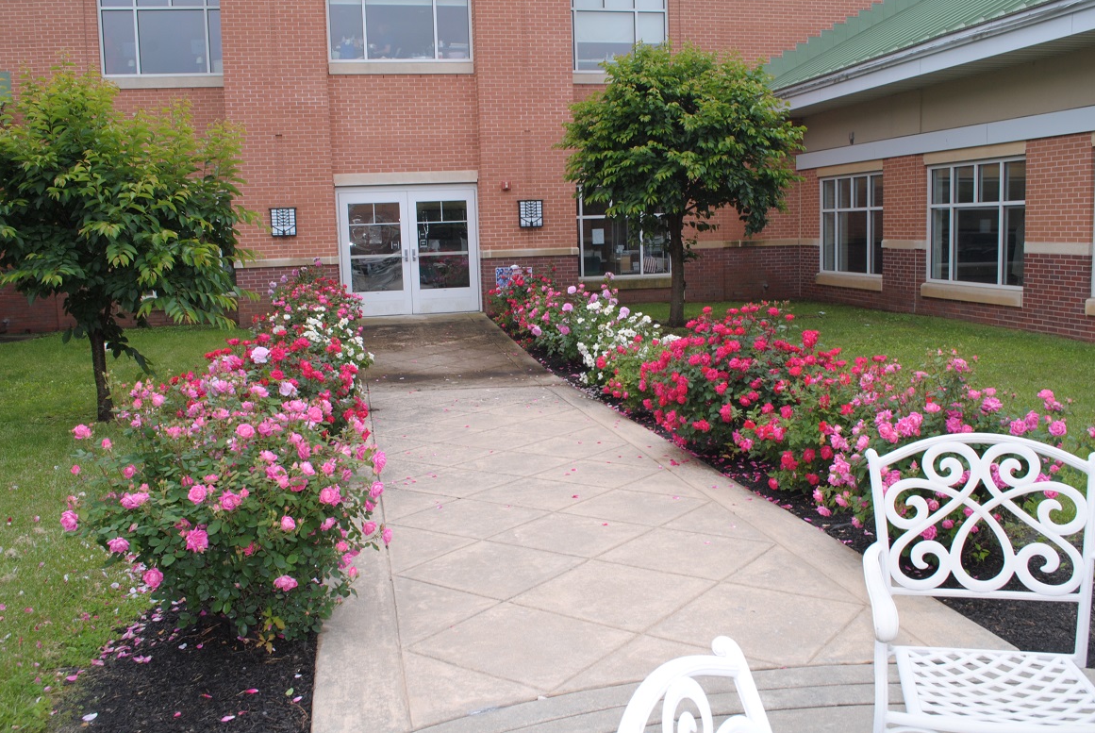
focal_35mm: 31
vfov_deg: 42.4
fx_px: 944
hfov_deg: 60.2
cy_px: 355
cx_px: 545
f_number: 9
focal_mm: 20
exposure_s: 1/200
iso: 160
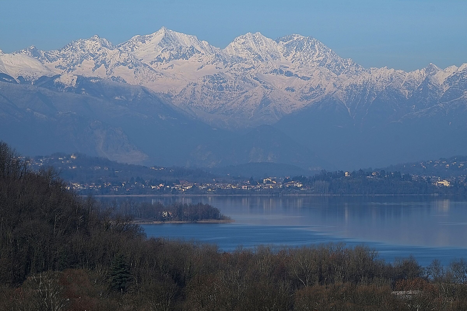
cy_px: 156
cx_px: 234
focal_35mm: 216
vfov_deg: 6.4
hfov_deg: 9.5
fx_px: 2802
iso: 200
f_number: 13
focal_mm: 143.9
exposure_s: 1/340
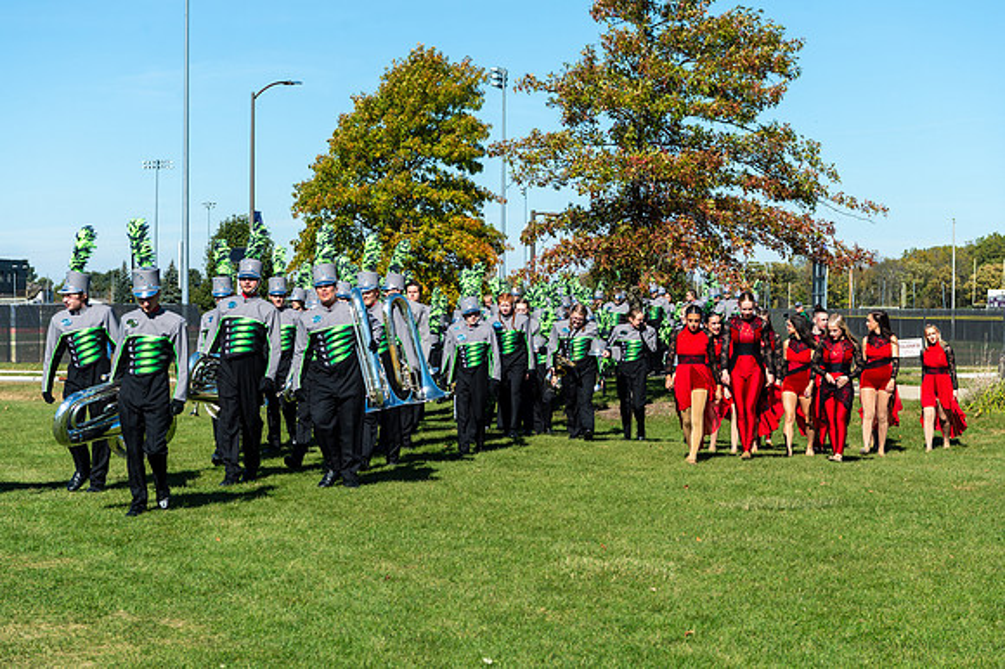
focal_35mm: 79
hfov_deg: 25.7
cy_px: 355
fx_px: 2200
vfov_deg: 17.3
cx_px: 509
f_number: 7.1
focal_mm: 70
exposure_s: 1/1250
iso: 320
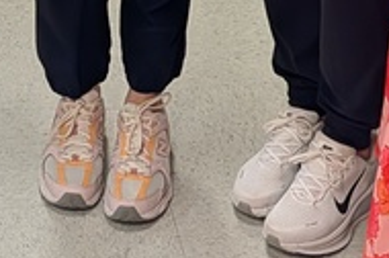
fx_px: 1456
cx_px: 189
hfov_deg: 15.2
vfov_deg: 8.9
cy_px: -410
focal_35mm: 135
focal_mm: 6.9
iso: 89
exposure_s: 1/120
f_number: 1.68
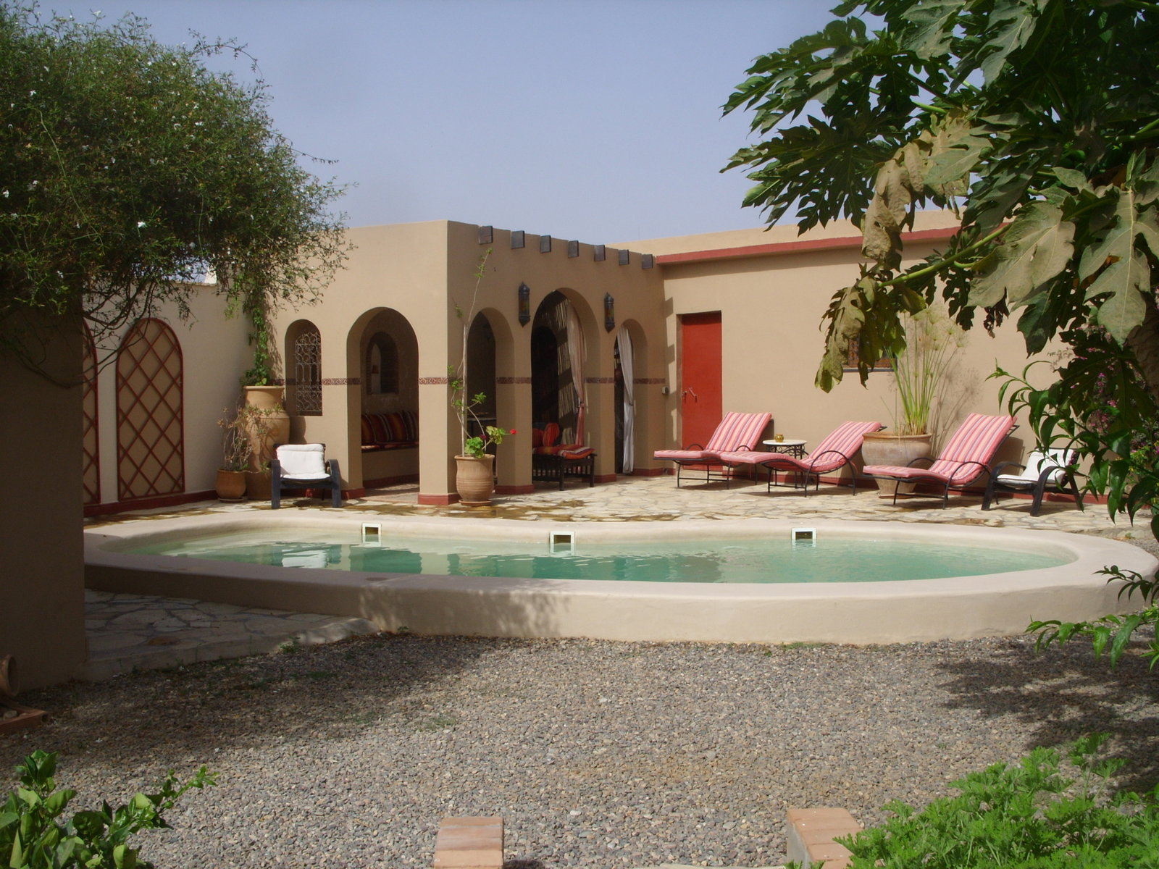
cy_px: 434
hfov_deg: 49.0
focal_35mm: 38
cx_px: 580
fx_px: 1272
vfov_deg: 37.7
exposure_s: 1/296
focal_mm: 7.8
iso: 50
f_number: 7.4
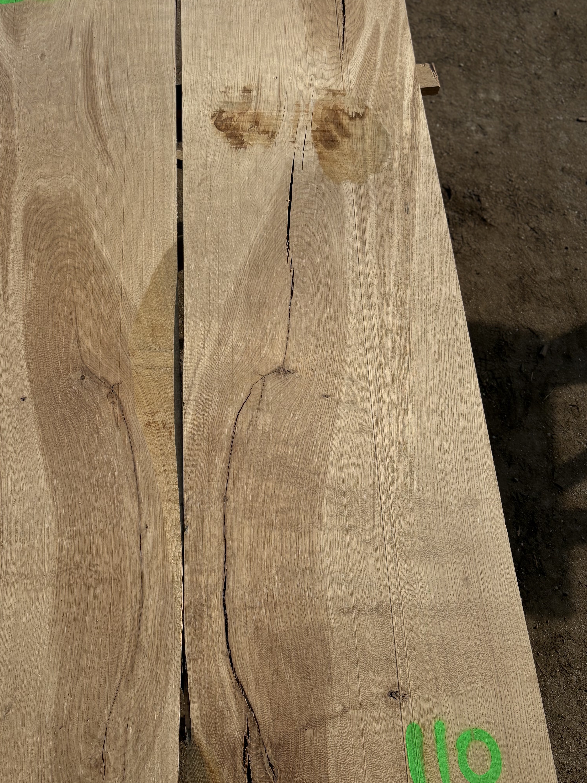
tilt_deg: -60.6
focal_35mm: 37
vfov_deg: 50.1
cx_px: 189
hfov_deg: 38.2
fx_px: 837
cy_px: 384
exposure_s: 1/6329
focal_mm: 5.96
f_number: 1.6
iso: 50
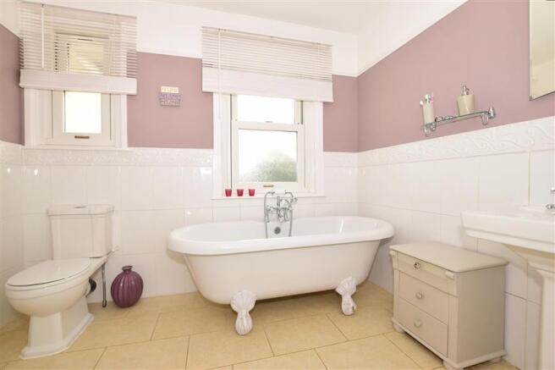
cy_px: 185
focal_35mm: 15
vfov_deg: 77.3
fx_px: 231
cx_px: 278
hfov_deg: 100.4
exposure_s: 1/160
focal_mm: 10
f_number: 6.3
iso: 200
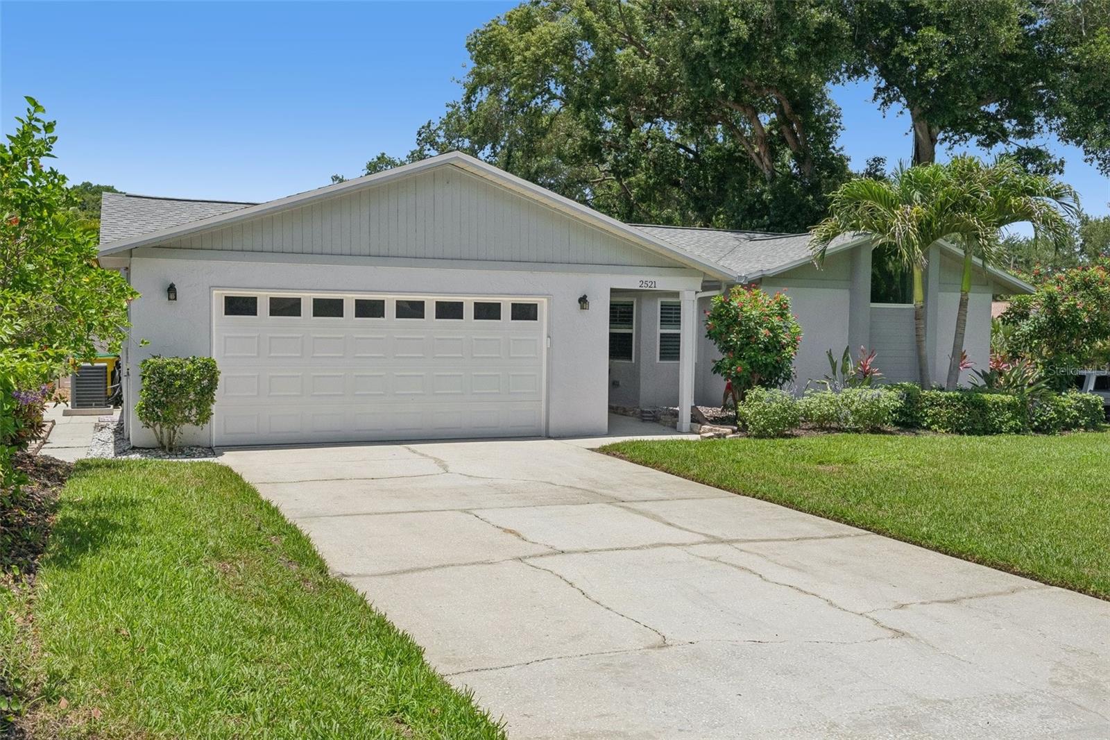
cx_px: 555
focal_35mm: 33
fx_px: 1017
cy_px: 370
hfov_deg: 57.2
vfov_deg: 40.0
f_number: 8
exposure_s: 1/4000
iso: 800
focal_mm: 22
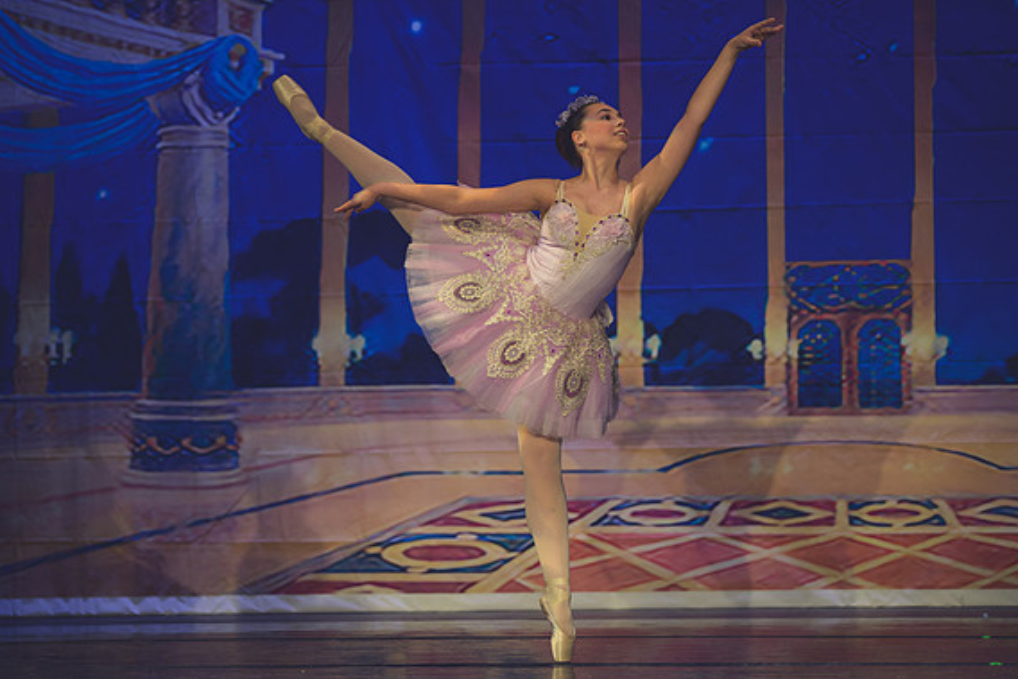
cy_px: 346
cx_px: 478
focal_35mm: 121
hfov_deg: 16.9
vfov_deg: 11.3
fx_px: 3422
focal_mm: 110
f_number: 2.8
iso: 720
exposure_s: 1/320
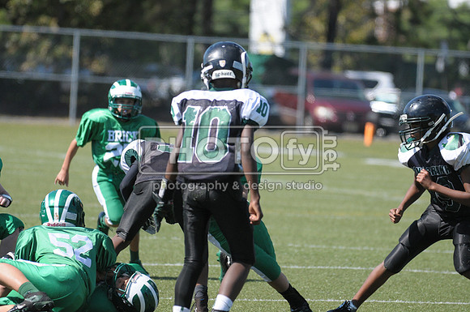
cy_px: 156
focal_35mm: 360
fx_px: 4693
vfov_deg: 3.8
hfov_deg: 5.7
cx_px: 235
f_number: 4
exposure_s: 1/3200
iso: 640
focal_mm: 240
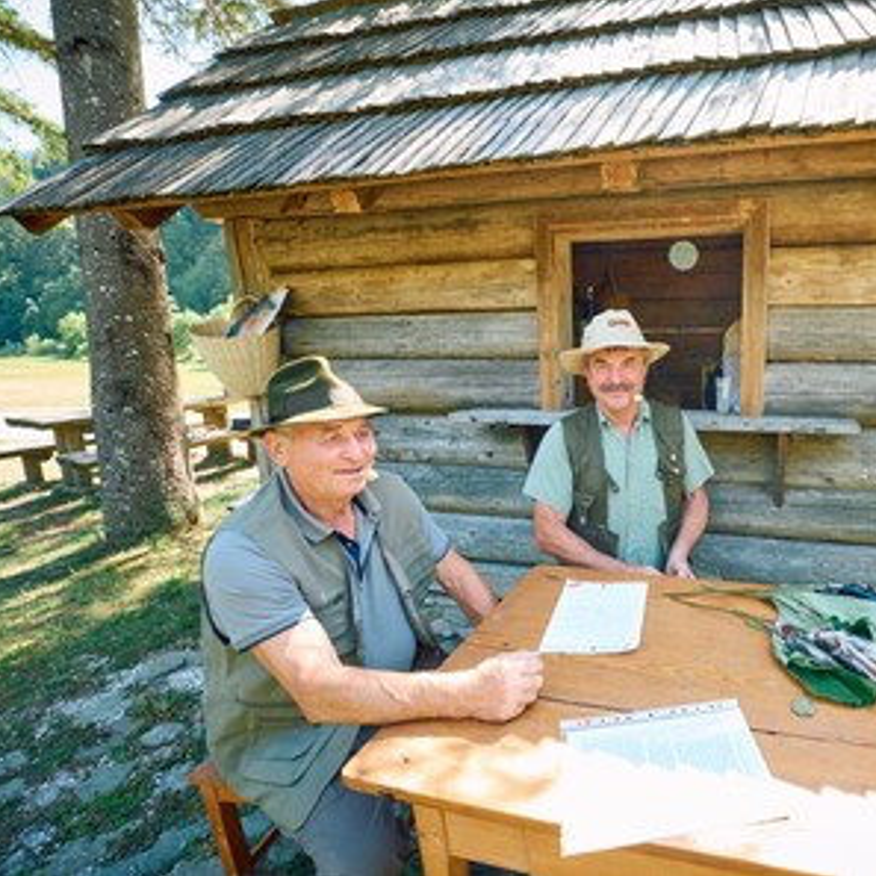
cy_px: 437
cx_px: 649
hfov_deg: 75.3
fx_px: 515
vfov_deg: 80.7
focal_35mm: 18
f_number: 6.3
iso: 320
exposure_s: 1/80
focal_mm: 14
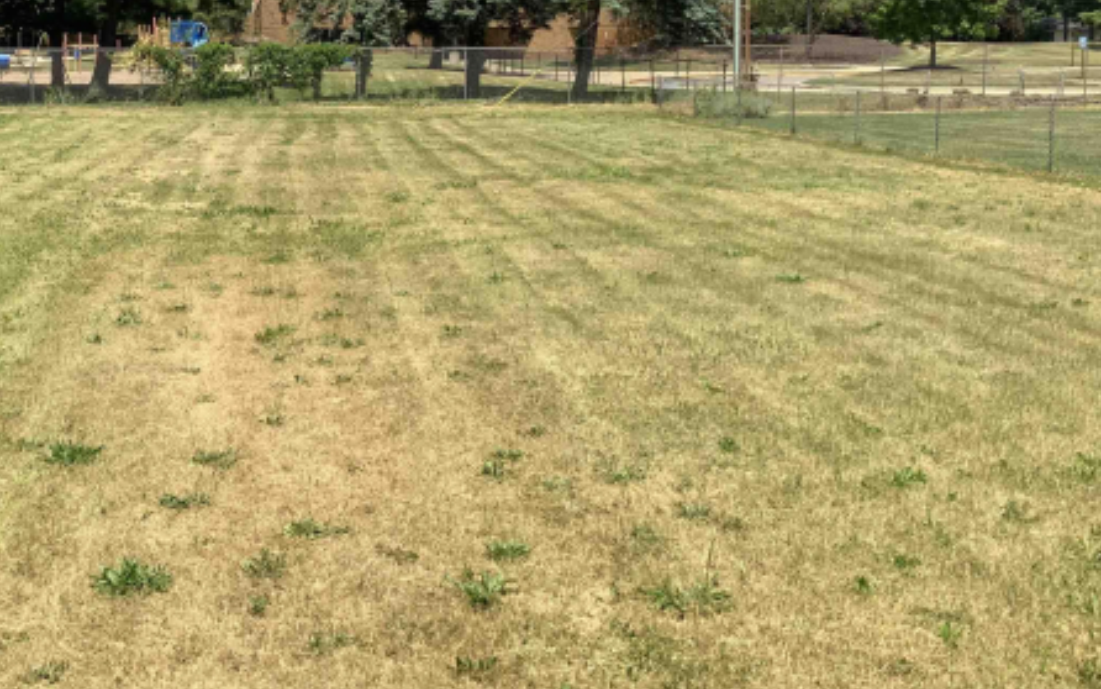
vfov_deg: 27.5
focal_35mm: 46
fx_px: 1381
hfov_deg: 42.9
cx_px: 364
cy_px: 141
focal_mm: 3
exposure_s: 1/1577
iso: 16
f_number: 1.8
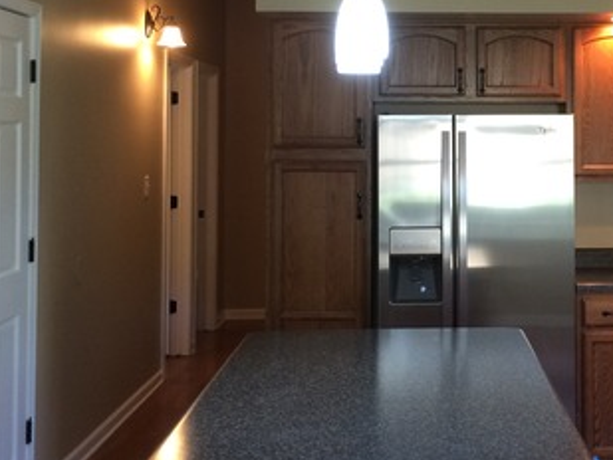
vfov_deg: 24.2
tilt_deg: -0.7
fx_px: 1063
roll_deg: -0.1
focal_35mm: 60
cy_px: 127
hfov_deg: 31.4
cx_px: 484
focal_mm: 4.15
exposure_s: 1/30
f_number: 2.2
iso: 125
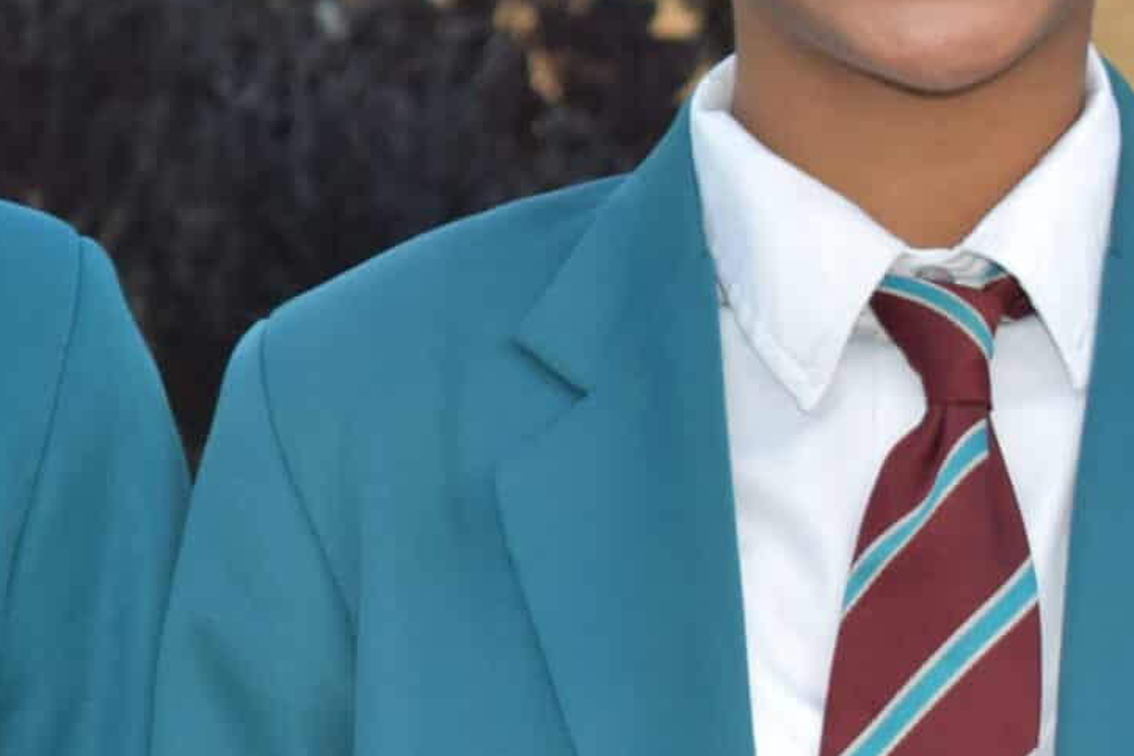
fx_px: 5355
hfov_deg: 11.6
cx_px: -583
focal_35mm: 170
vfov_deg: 8.1
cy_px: 267
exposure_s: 1/125
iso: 450
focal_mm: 32
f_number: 5.6
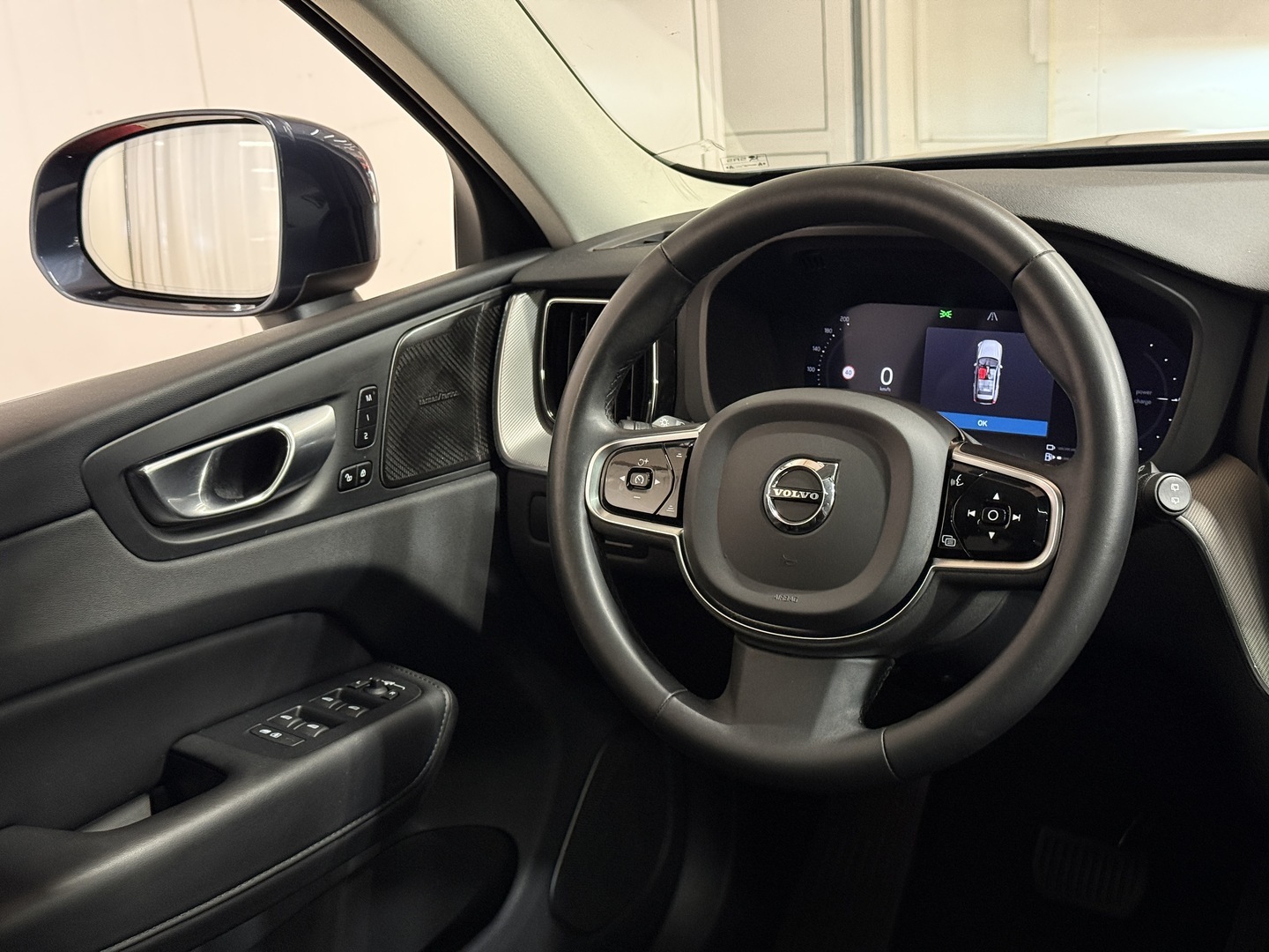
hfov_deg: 39.7
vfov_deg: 30.3
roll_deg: +4.6
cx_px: 634
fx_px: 1760
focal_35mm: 48
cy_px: 476
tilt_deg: -17.5
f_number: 1.78
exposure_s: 1/40
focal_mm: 6.76
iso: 400
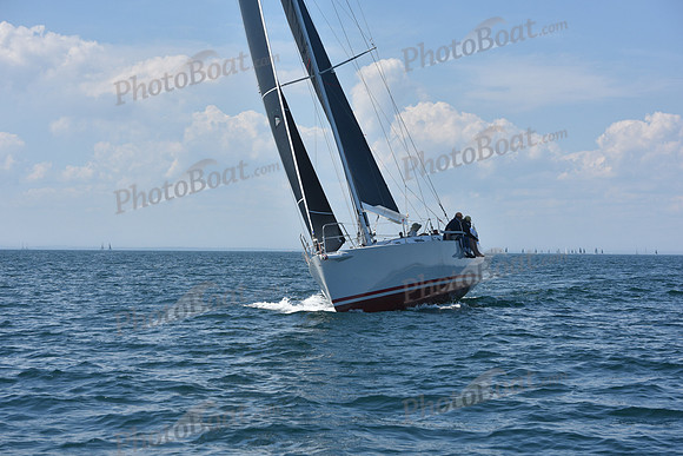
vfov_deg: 18.2
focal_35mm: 75
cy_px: 228
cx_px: 342
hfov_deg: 27.0
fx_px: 1423
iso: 320
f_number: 8
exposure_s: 1/1600
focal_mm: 75
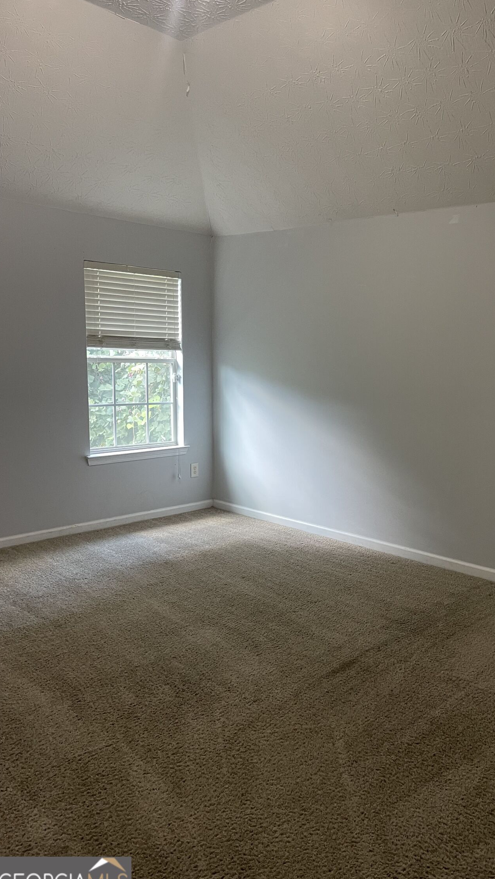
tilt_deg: -7.6
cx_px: 335
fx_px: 653
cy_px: 450
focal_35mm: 28
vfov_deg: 67.9
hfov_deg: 40.9
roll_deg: -1.8
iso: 250
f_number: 1.6
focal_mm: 5.1
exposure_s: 1/60
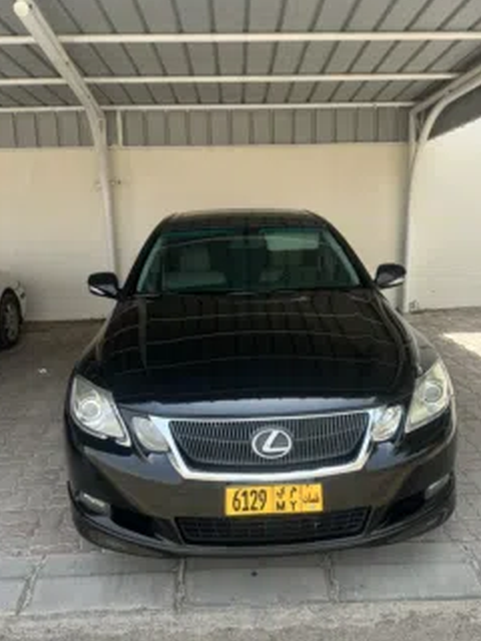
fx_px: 556
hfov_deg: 46.7
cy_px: 345
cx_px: 263
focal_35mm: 30
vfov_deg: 59.9
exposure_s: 1/1473
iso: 80
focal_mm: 6.86
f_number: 1.78
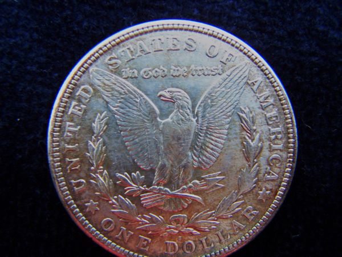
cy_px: 128
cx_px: 171
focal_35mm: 38
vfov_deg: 37.7
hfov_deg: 49.0
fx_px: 375
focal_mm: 6.3
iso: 140
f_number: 2.8
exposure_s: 1/30
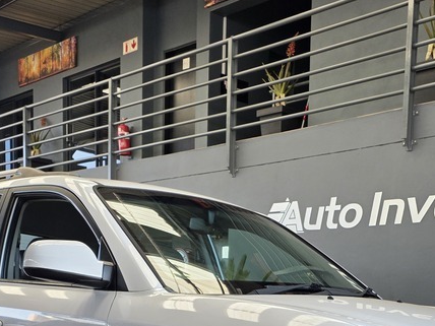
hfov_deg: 34.8
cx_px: 269
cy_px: 374
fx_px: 691
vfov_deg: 24.5
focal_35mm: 55
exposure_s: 1/180
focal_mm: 6.25
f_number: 1.7
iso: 40
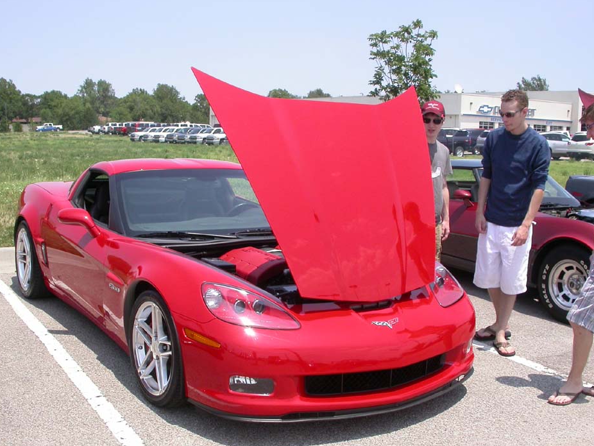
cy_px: 243
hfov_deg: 44.8
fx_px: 721
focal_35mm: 42
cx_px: 279
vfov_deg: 34.3
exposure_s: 1/321
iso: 100
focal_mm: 7.85
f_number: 6.7
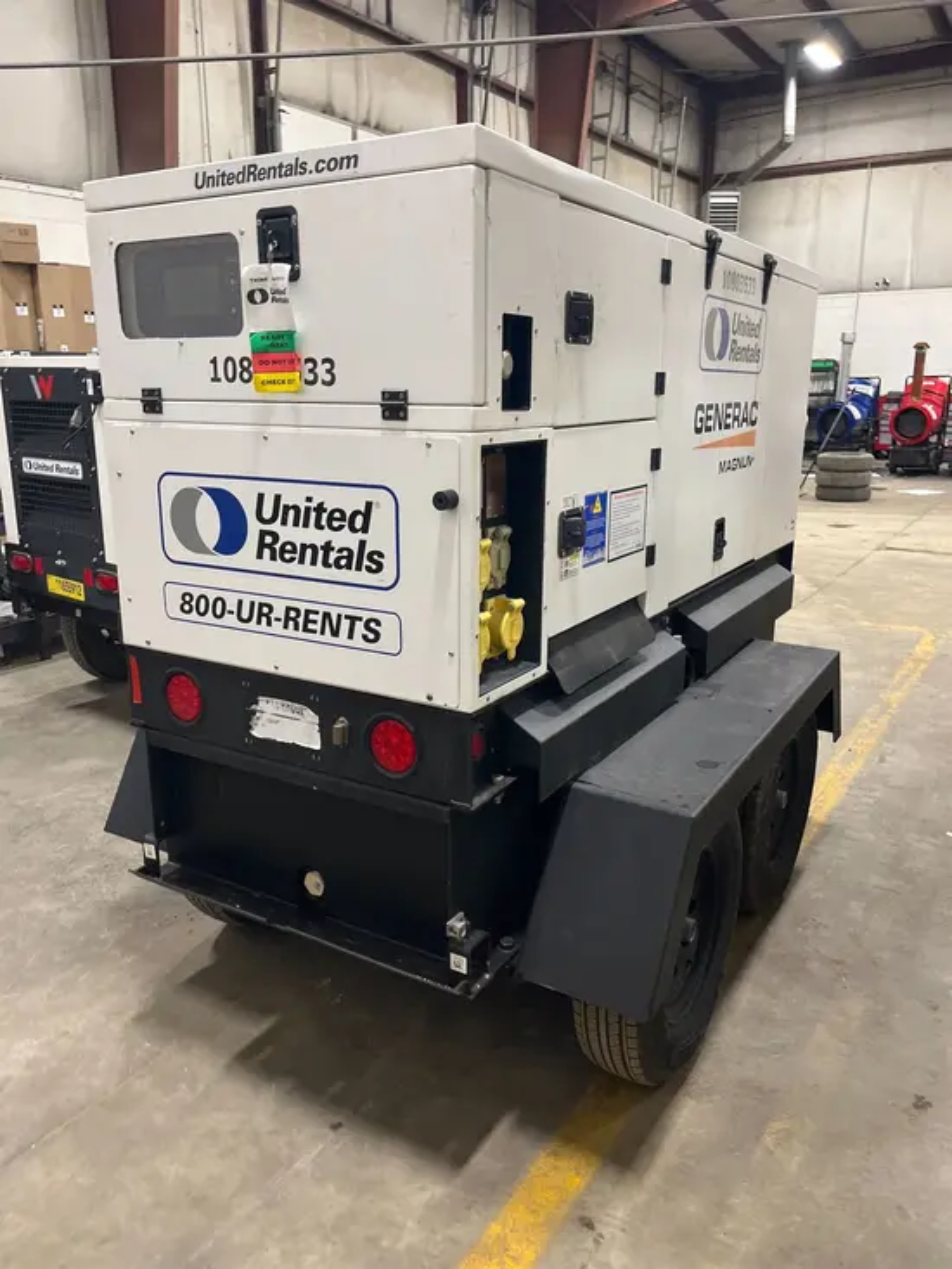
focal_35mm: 26
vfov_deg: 67.3
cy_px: 634
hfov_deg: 53.1
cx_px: 476
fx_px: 953
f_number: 1.6
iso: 125
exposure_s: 1/60
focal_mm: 5.1
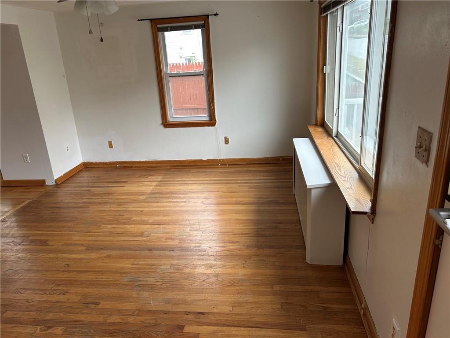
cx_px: 225
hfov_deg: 67.3
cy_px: 169
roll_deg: +3.7
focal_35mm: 26
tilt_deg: -18.5
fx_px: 338
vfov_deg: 53.1
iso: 64
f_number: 1.5
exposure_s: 1/121
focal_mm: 5.7
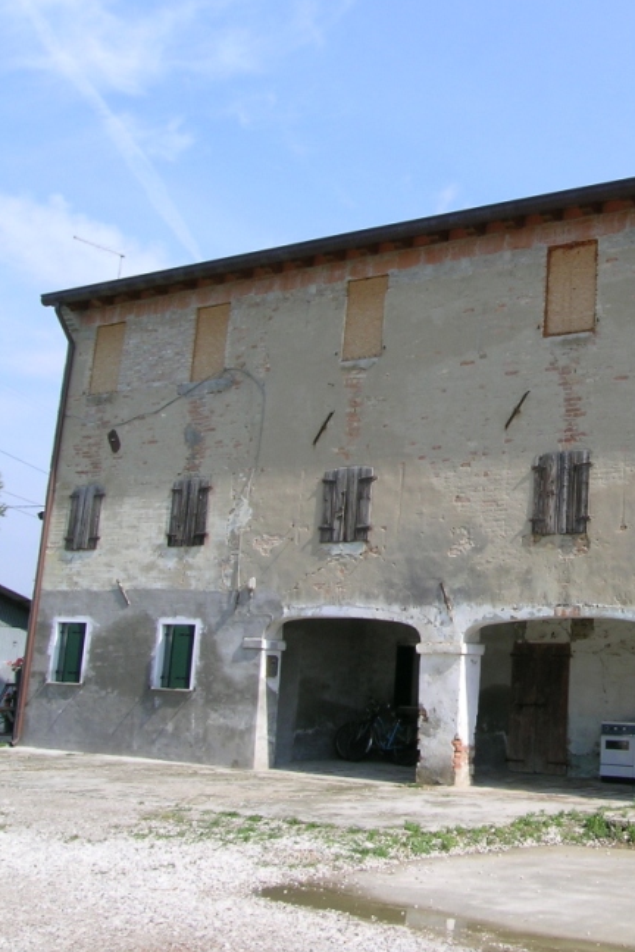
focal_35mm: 46
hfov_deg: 27.6
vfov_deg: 42.6
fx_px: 1217
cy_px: 395
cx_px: 626
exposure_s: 1/207
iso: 50
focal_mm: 5.8
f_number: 6.3
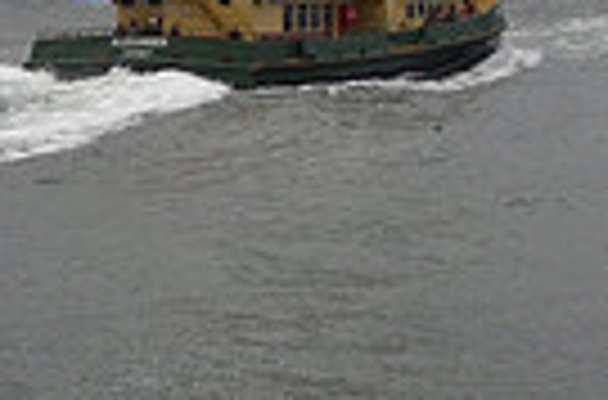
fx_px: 1952
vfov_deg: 10.6
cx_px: 613
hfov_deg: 17.3
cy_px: -427
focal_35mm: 116
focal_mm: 18
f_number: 9
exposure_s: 1/320
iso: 100
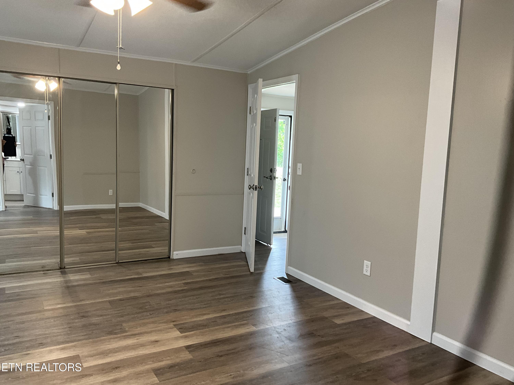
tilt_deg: -7.1
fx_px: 431
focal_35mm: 29
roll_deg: -2.8
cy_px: 192
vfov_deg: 48.2
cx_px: 257
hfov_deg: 61.7
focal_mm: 3
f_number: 1.8
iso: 125
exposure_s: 1/60
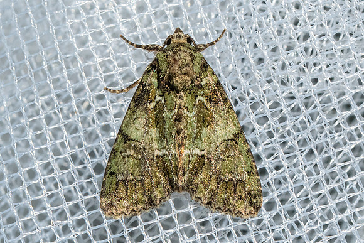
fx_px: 2480
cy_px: 118
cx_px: 210
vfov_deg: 5.6
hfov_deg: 8.4
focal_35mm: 245
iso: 800
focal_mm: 90
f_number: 14
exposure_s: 1/2000
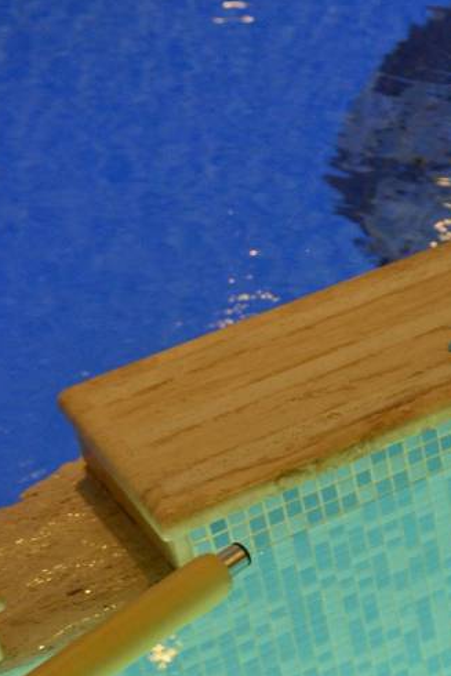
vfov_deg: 17.5
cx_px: 882
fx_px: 2197
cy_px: 414
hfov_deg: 10.8
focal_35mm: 117
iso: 1000
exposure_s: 1/30
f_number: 3.2
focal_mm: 28
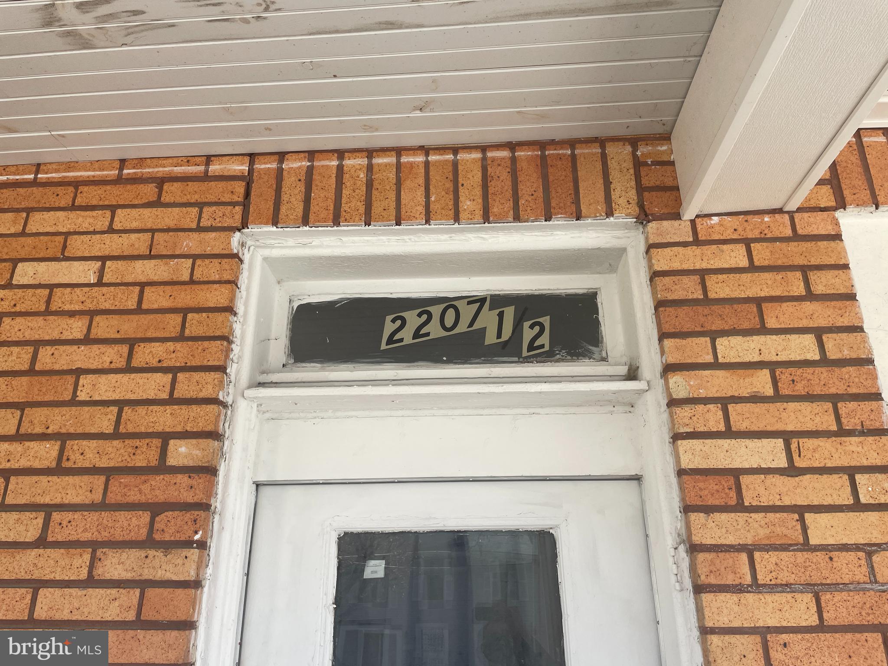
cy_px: 333
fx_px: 667
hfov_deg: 67.3
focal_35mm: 26
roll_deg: +0.3
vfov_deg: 53.1
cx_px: 444
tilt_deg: +21.7
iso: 32
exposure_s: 1/636
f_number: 1.6
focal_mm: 4.2
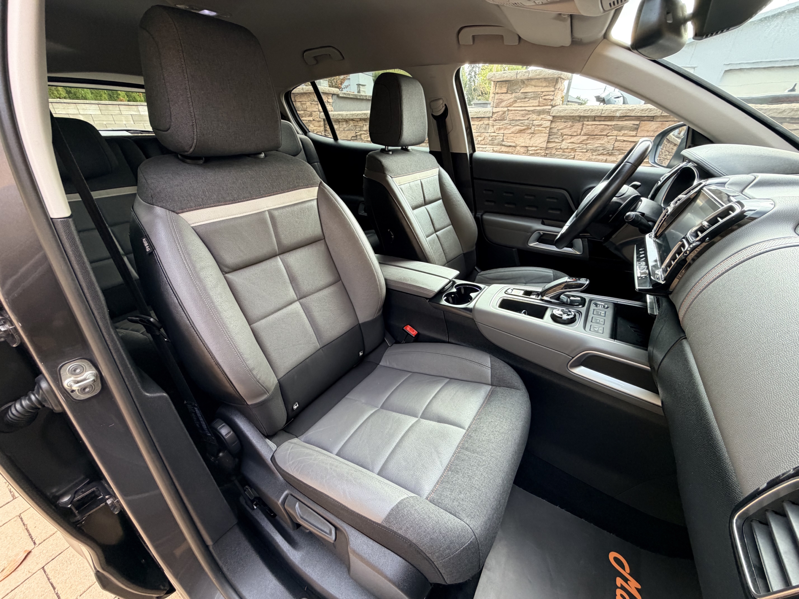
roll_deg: +0.6
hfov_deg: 102.1
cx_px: 400
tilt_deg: -29.4
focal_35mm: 14
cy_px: 300
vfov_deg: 85.7
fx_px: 323
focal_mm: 2.22
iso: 200
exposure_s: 1/121
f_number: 2.2
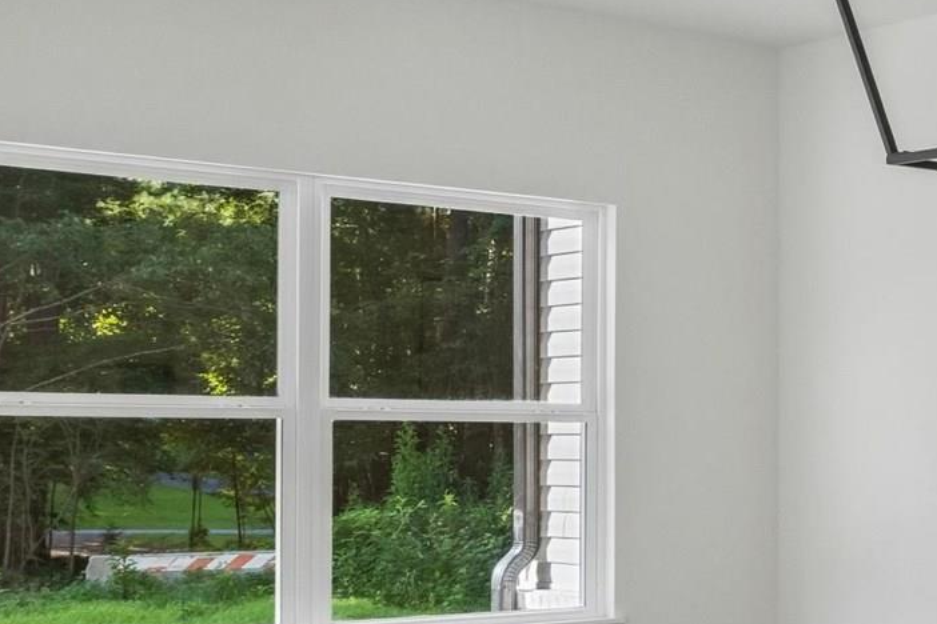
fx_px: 1822
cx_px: 1662
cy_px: 431
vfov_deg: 19.4
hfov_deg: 20.7
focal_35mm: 70
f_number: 13
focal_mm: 16
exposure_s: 1/25
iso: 400
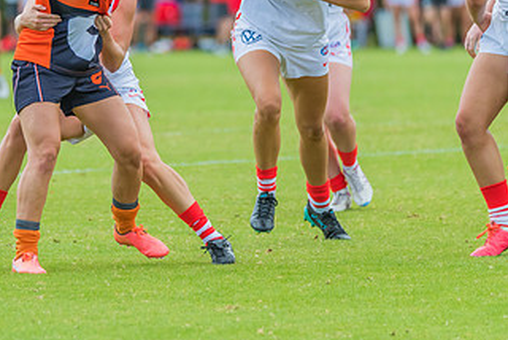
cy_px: 36
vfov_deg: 2.1
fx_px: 9209
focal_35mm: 652
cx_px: 49
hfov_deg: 3.2
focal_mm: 360
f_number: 6.3
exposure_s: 1/1600
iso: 800
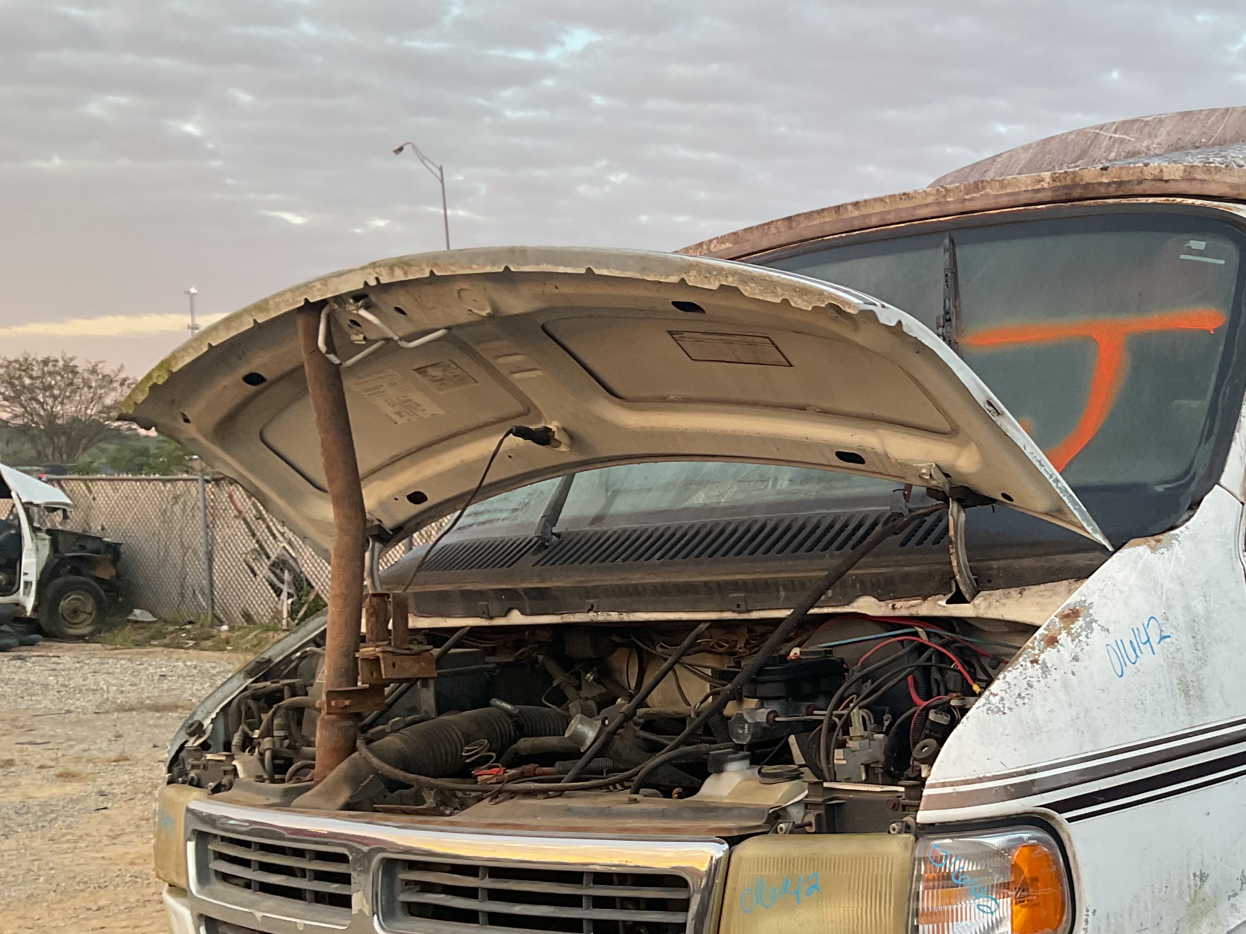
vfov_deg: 29.4
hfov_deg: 37.2
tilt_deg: -5.9
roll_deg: +2.6
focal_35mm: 49
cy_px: 662
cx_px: 1041
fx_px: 1764
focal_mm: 3
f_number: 1.8
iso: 40
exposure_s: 1/60
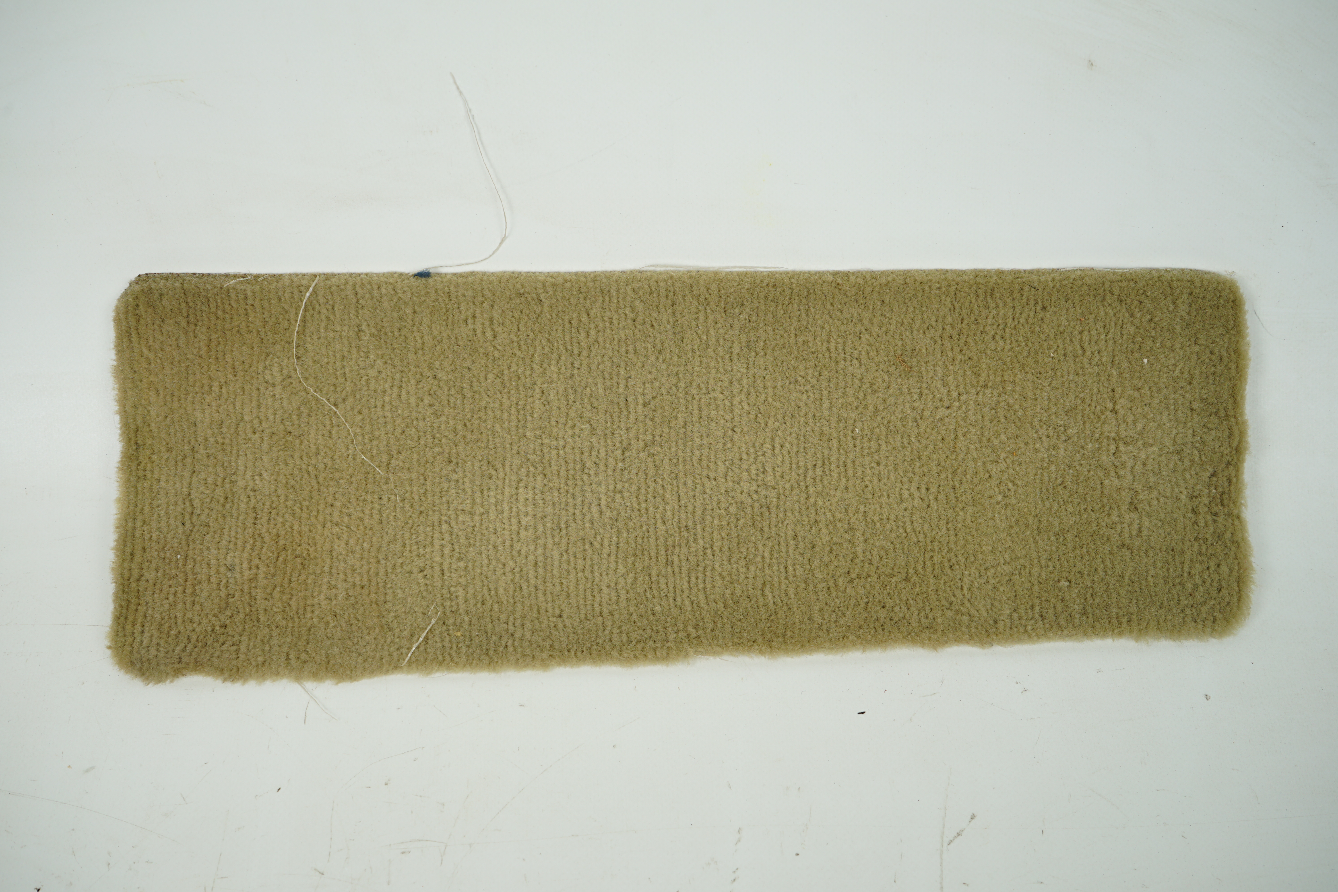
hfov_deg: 51.9
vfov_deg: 35.9
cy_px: 446
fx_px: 1375
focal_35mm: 37
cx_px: 669
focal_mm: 37
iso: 200
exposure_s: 1/200
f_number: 8
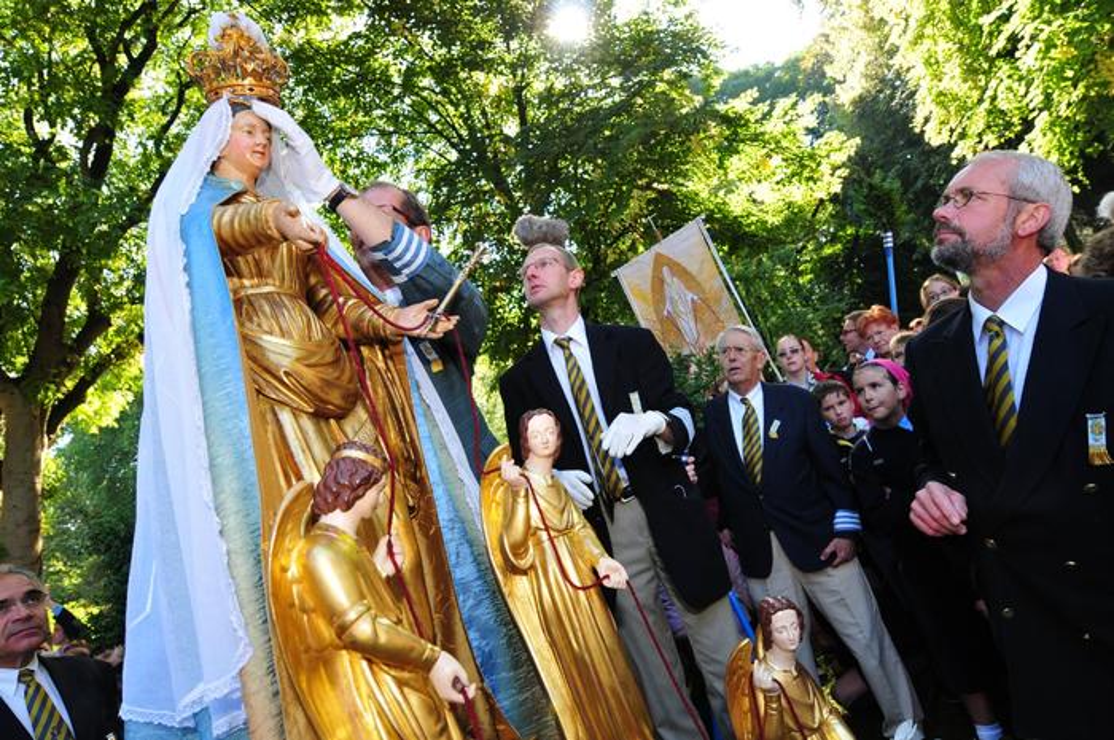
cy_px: 370
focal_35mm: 21
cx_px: 557
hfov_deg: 81.3
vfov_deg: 59.4
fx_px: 649
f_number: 4.5
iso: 500
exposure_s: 1/250
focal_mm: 14
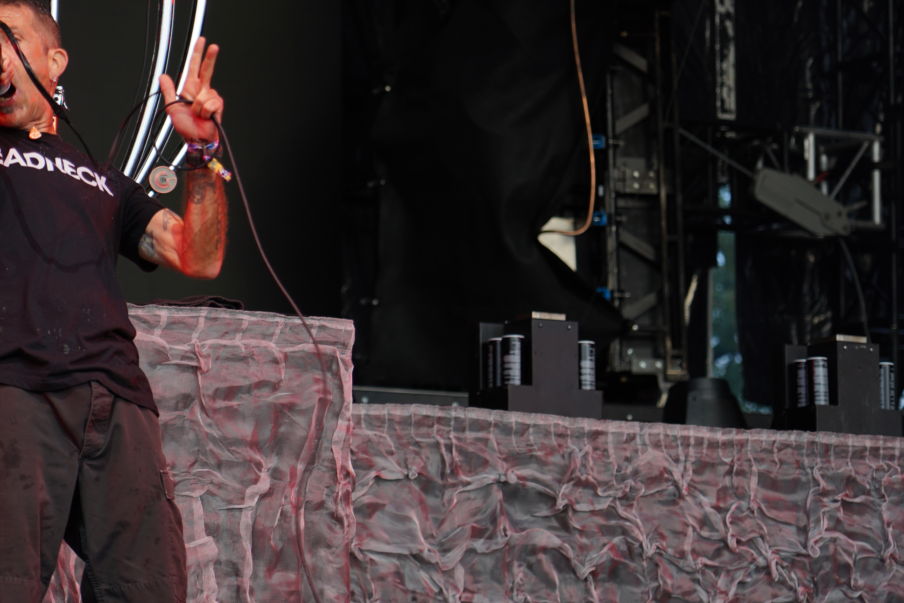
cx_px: 369
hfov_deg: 13.3
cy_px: 180
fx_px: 3867
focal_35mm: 154
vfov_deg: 8.9
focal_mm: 105
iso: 200
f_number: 4
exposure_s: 1/125
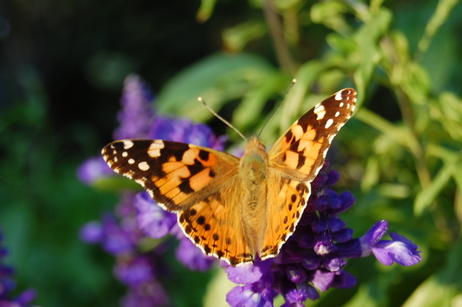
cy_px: 188
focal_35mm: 138
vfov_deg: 9.9
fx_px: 1767
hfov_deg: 14.9
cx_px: 299
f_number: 6.3
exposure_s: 1/160
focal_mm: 55
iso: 200
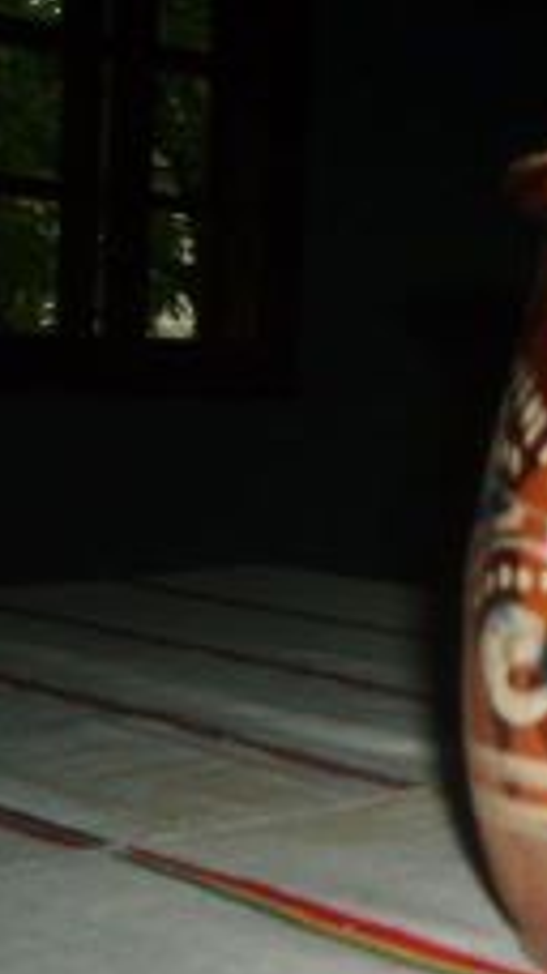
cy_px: 602
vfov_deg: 31.3
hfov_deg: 16.9
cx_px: 714
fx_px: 1730
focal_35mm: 67
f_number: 2.8
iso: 100
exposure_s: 1/45
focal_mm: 5.8
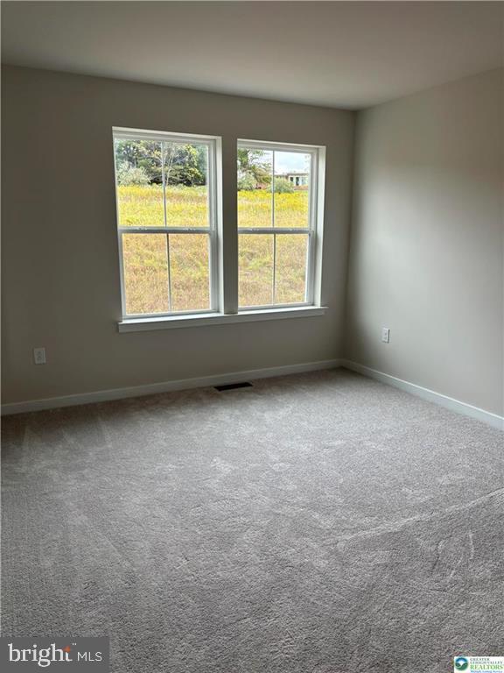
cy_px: 336
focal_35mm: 26
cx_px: 252
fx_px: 505
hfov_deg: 53.1
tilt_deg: -12.2
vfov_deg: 67.3
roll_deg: -0.6
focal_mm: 5.96
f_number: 1.6
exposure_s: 1/120
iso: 100
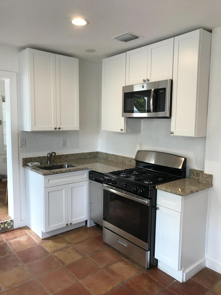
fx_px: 238
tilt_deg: -6.1
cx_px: 110
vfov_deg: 63.4
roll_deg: -0.2
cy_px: 148
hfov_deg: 49.7
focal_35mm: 28
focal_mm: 3.99
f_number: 1.8
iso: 25
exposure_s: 1/40
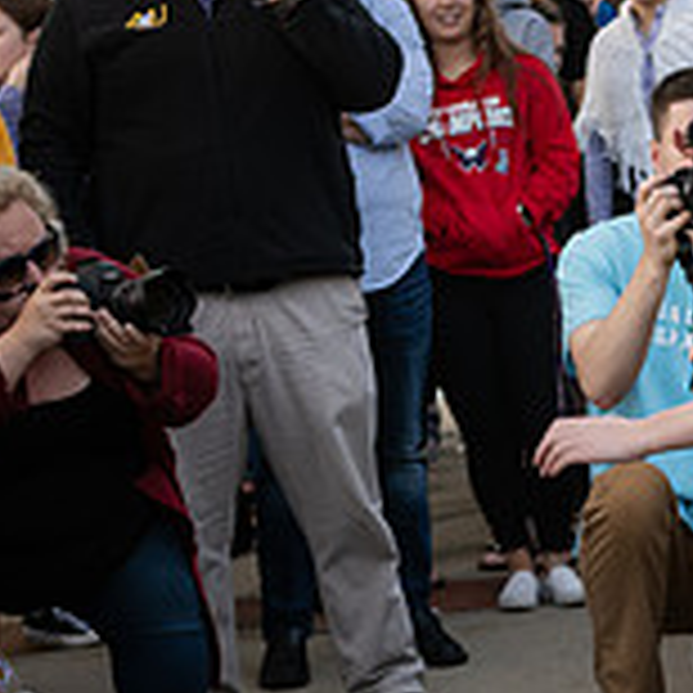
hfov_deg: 11.3
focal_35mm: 154
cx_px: 639
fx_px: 3488
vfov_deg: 11.3
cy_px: 578
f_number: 3.5
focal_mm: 48
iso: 640
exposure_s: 1/320
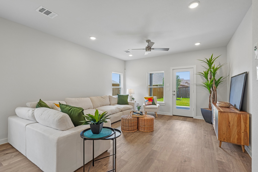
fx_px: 115
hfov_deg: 96.7
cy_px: 86
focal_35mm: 16
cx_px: 129
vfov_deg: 73.7
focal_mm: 16
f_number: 8
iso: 400
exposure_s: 1/25
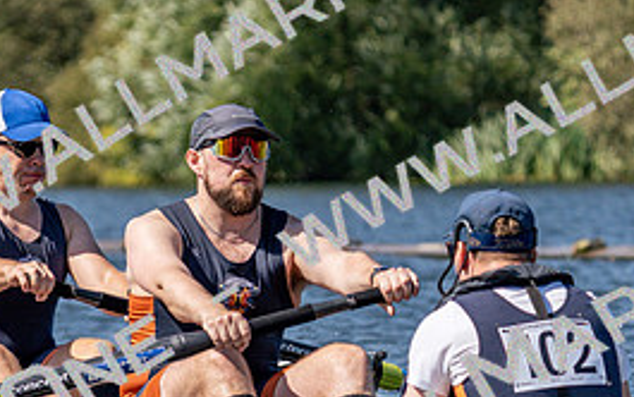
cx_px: 103
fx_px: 7711
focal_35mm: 446
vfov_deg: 2.9
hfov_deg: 4.7
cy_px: 307
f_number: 5.6
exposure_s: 1/2000
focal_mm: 200
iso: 250
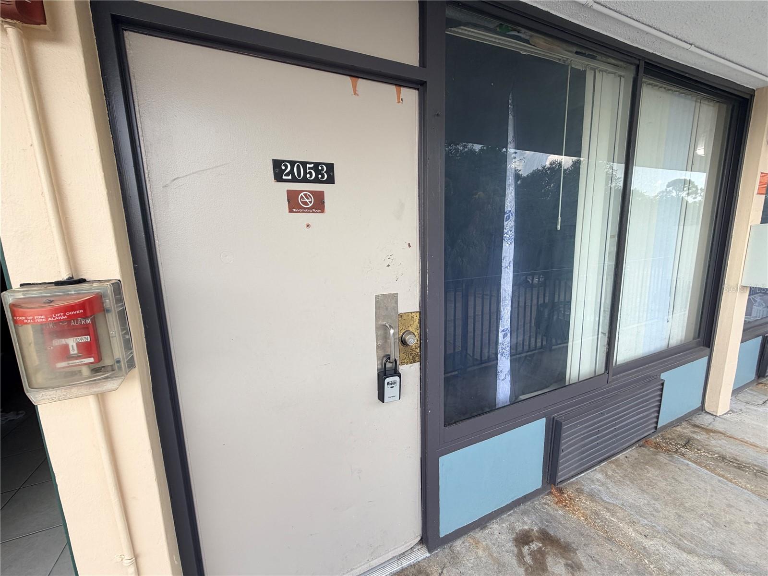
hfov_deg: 102.1
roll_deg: +2.8
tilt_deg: -10.5
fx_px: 311
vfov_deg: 85.7
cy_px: 288
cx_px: 384
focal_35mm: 14
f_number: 2.2
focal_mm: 2.22
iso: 40
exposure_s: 1/145
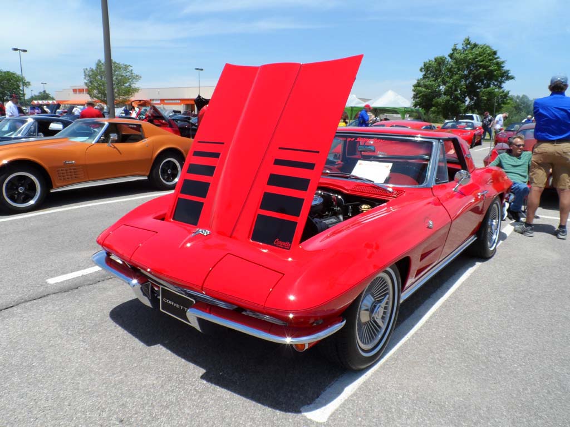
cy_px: 214
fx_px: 395
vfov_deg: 56.8
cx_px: 285
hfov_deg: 71.6
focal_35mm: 24
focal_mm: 4
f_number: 4.5
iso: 80
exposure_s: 1/500
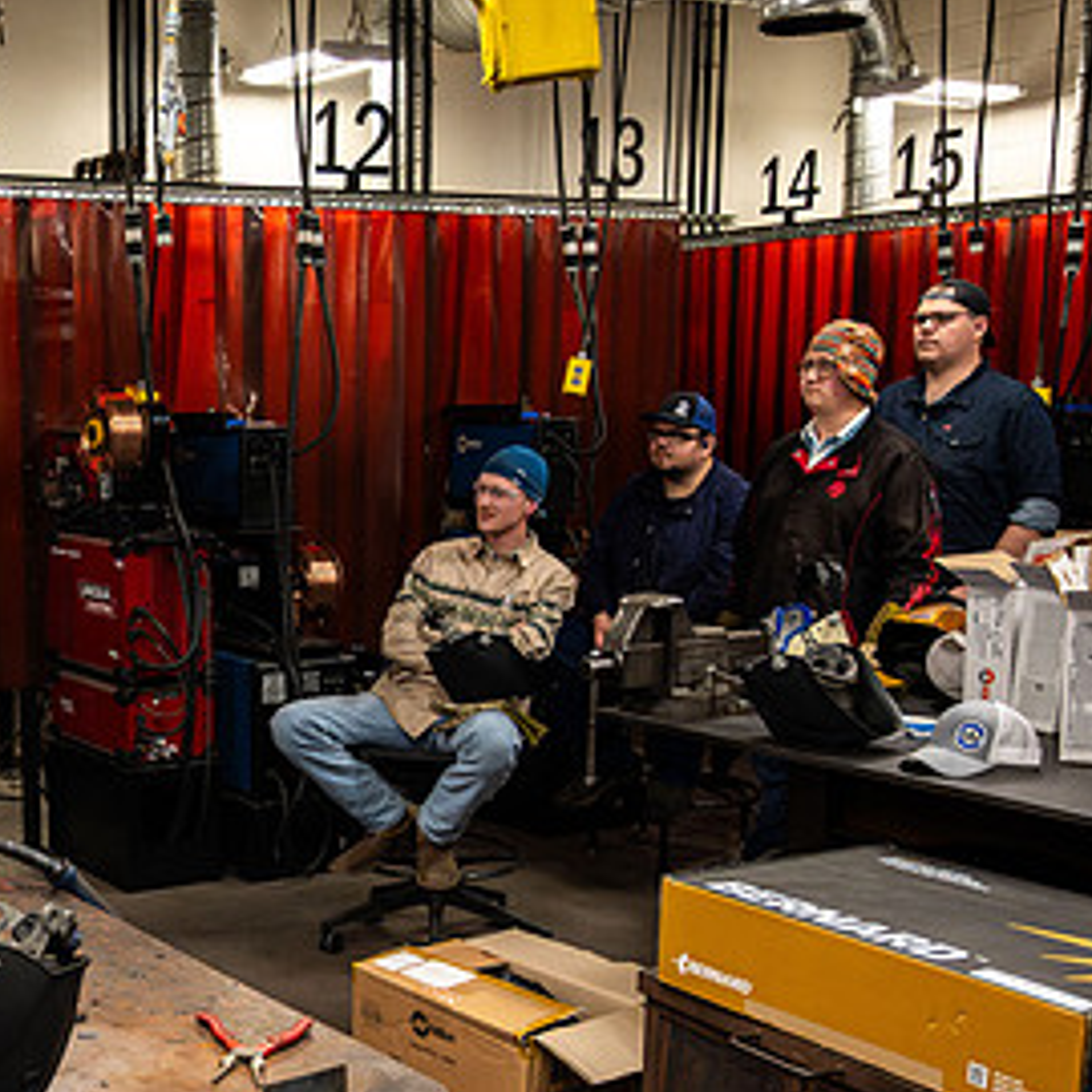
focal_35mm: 51
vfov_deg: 33.2
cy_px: 695
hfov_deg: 31.6
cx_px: 85
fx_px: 1820
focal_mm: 24
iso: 3200
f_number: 4
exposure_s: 1/640
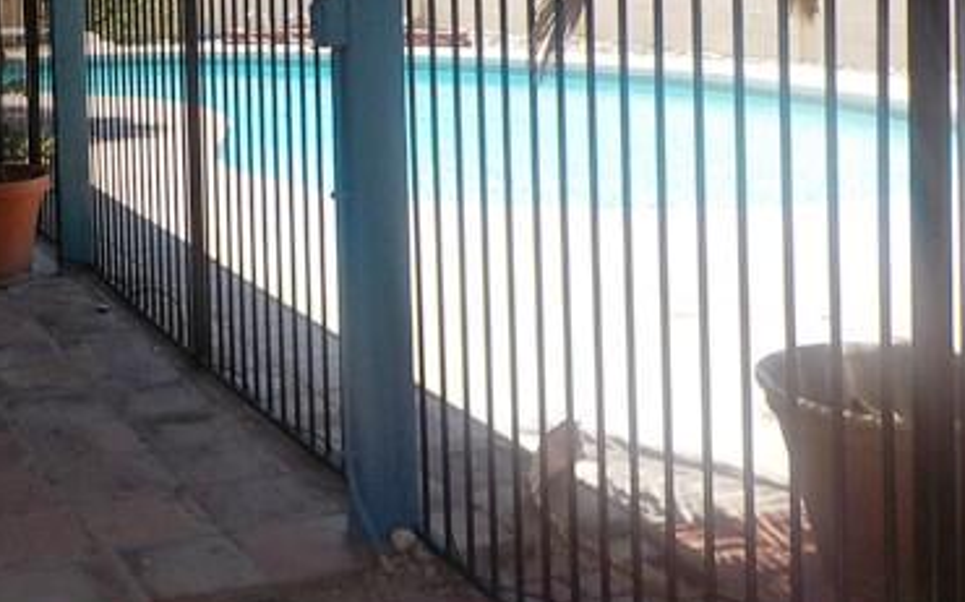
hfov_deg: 35.7
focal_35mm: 55
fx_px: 1446
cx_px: 196
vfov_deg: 22.7
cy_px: 13
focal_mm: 4.1
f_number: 3.3
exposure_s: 1/800
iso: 125
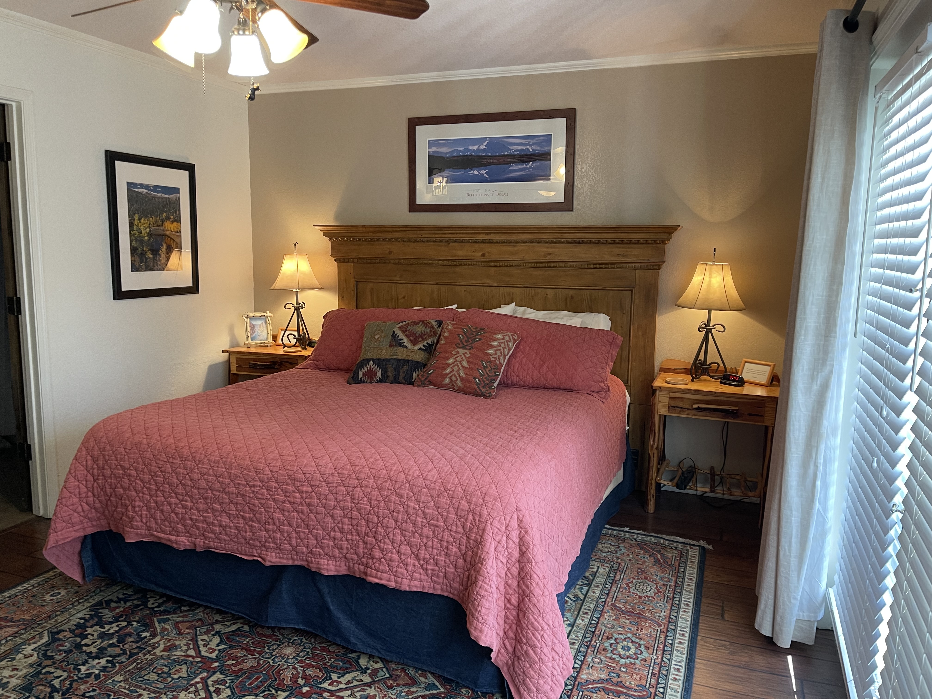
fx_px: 700
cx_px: 466
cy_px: 350
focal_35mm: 26
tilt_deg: -8.0
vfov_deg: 53.1
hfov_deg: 67.3
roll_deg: -0.7
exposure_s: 1/60
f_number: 1.6
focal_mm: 5.1
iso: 160
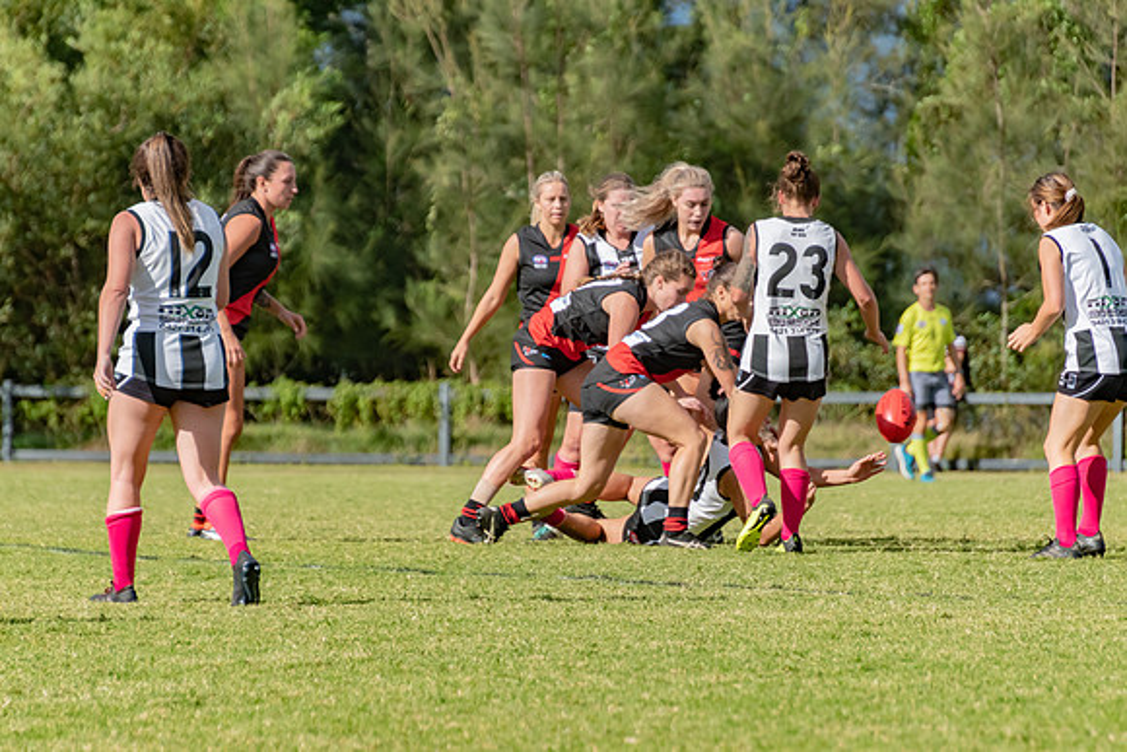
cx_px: 538
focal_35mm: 395
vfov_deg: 3.5
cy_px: 393
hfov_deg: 5.2
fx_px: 12359
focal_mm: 250
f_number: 6.3
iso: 800
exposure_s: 1/4000
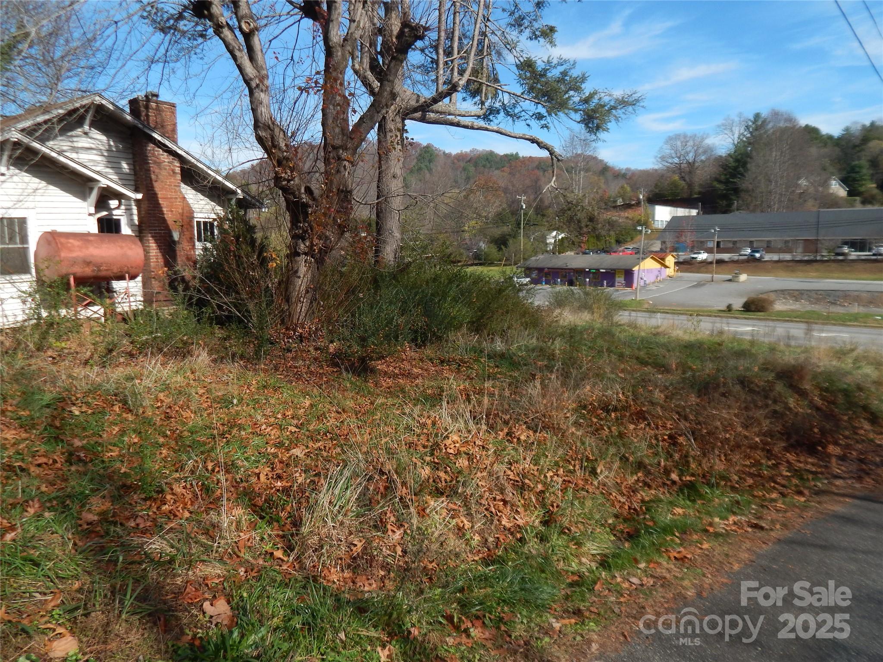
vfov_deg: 54.9
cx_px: 442
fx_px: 638
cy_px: 331
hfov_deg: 69.4
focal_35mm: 25
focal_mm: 4.5
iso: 125
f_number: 3.1
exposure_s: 1/1250
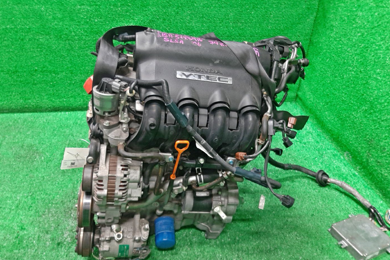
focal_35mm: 28
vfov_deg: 46.3
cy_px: 142
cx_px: 200
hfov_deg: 65.5
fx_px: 303
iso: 181
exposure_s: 1/33
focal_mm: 3.93
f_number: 1.7
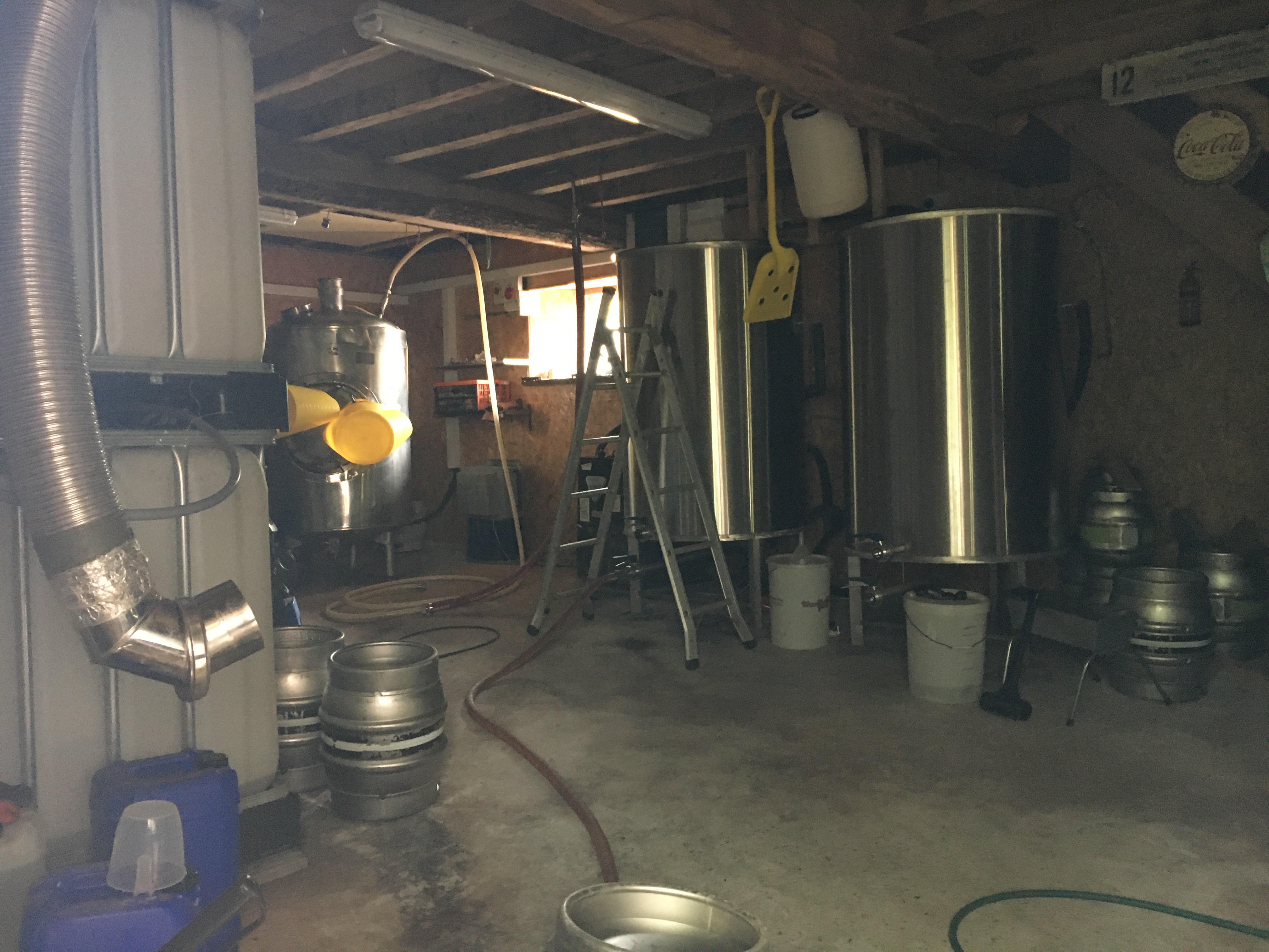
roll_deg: +1.4
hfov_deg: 61.7
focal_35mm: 29
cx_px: 634
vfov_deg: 48.2
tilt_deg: -1.0
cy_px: 476
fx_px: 1063
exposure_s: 1/17
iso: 400
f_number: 2.2
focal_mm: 4.15
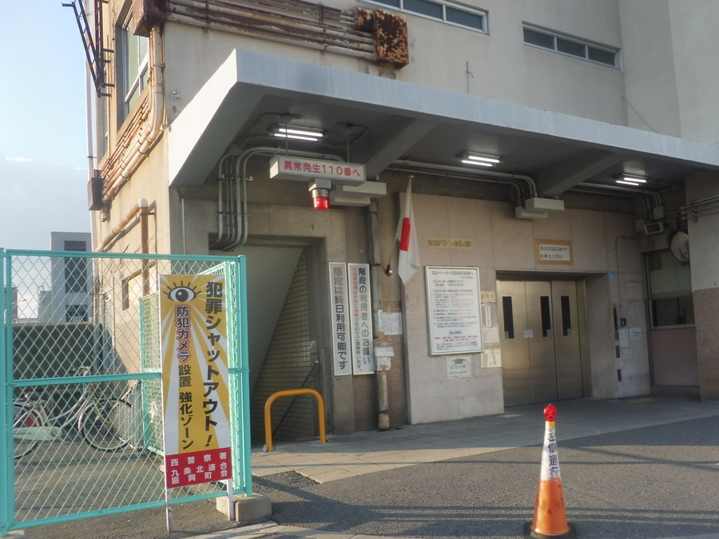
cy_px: 302
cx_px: 476
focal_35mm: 32
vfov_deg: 44.1
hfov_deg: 55.7
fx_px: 665
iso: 100
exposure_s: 1/200
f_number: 4
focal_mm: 4.3
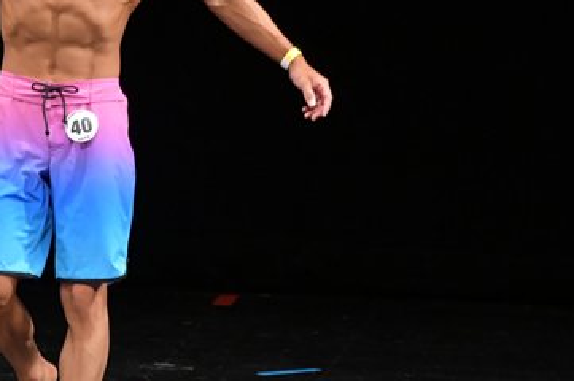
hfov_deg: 3.1
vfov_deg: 2.0
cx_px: 158
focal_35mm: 676
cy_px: 130
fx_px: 10768
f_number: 5.6
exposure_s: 1/400
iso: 3200
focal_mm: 210
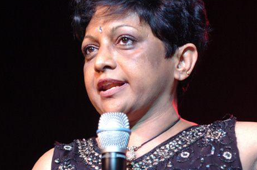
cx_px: 127
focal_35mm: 252
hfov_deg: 8.2
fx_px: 1795
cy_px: 67
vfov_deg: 5.4
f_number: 2.8
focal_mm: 130
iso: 800
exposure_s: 1/100
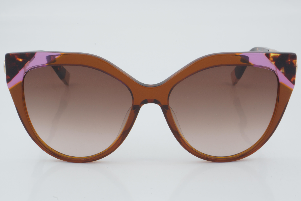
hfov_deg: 27.0
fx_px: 627
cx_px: 150
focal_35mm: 75
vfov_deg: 18.2
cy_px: 100
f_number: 32
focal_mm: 50
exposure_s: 1/3
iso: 100
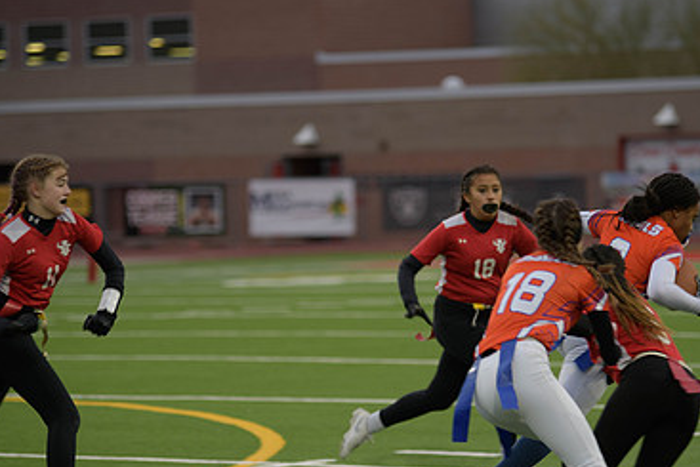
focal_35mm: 229
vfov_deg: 6.0
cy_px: 314
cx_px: 406
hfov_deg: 9.0
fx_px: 4454
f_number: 2.8
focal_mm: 145
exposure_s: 1/200
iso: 200
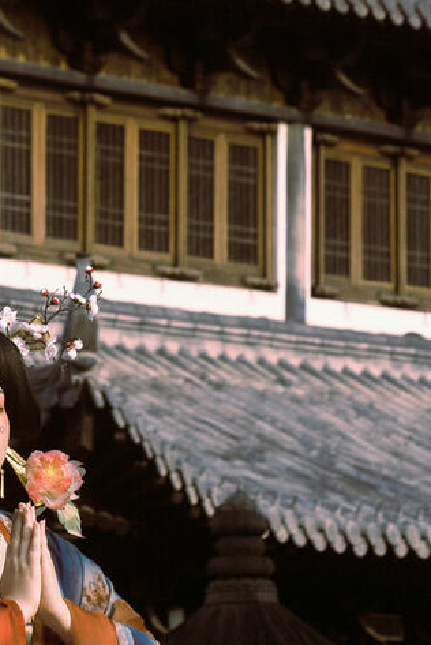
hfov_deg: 4.4
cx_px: 34
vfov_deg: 6.5
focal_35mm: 316
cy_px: 70
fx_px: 5666
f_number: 8
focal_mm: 95
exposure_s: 1/1250
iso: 320
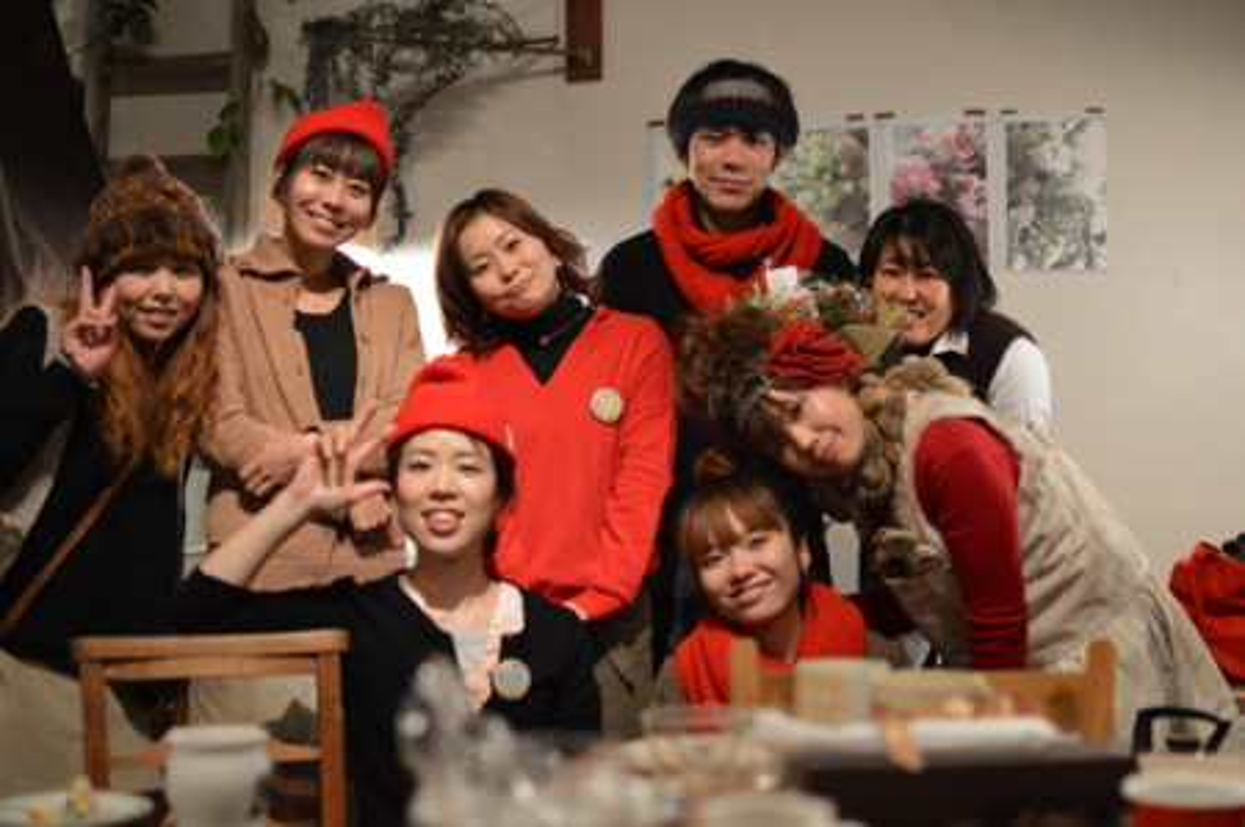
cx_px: 622
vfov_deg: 25.7
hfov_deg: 37.9
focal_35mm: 52
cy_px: 414
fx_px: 1814
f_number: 2.5
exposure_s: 1/60
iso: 400
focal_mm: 35
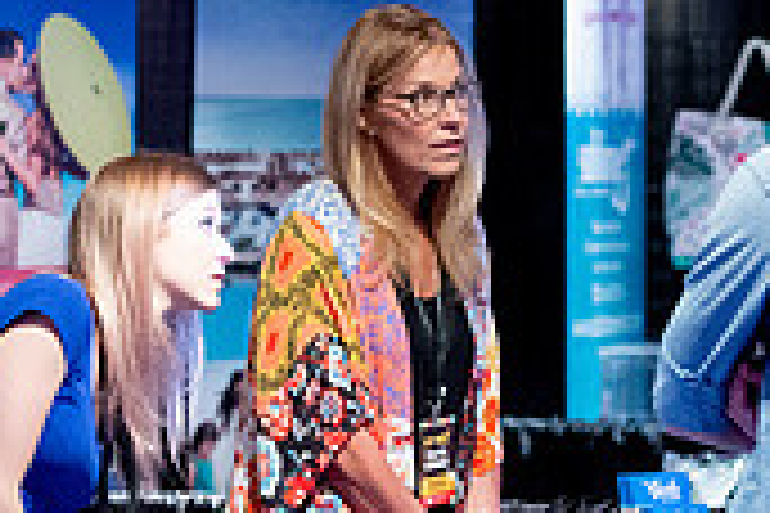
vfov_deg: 5.8
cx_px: 279
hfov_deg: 8.7
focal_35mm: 237
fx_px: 5069
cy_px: 459
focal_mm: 70
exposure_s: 1/200
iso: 12800
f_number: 2.8
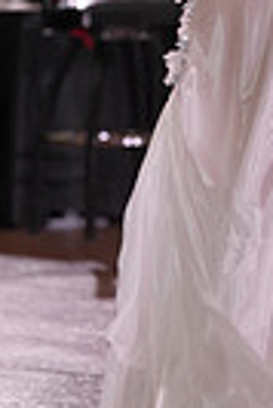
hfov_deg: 3.2
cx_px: 413
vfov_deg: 4.7
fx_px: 4901
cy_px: -110
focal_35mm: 432
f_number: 4
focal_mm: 99
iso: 1250
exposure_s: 1/500
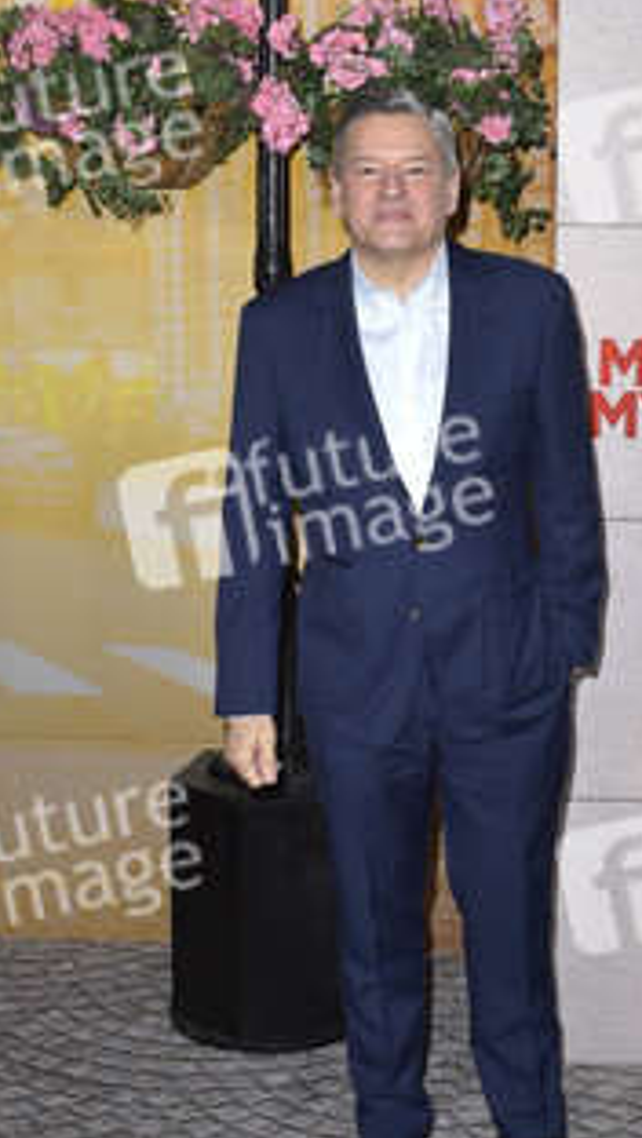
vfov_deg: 43.5
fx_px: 1419
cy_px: 686
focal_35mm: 47
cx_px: 414
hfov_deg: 25.4
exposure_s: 1/250
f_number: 6.3
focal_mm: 35
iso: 320
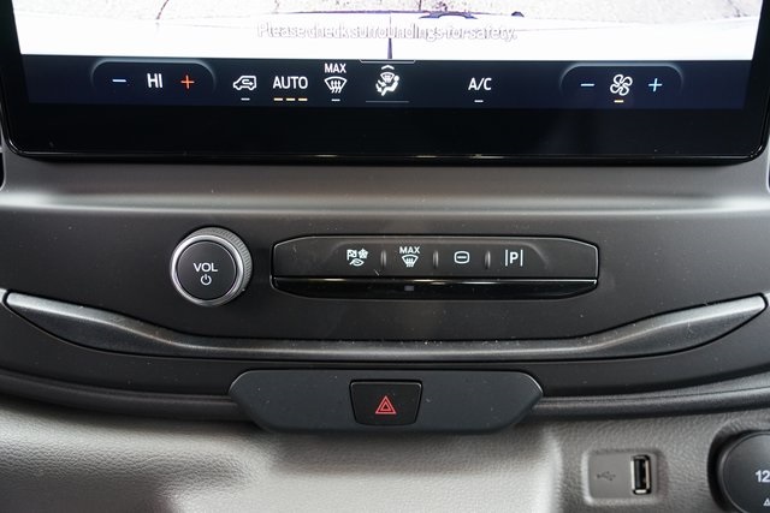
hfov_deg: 49.5
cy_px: 256
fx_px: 834
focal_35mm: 39
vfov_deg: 34.2
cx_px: 385
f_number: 4
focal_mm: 39
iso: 1250
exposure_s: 1/60
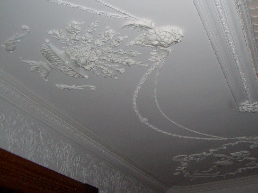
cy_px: 74
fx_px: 343
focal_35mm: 46
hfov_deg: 40.8
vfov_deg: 31.4
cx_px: 169
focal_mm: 5.8
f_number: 2.6
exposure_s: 1/60
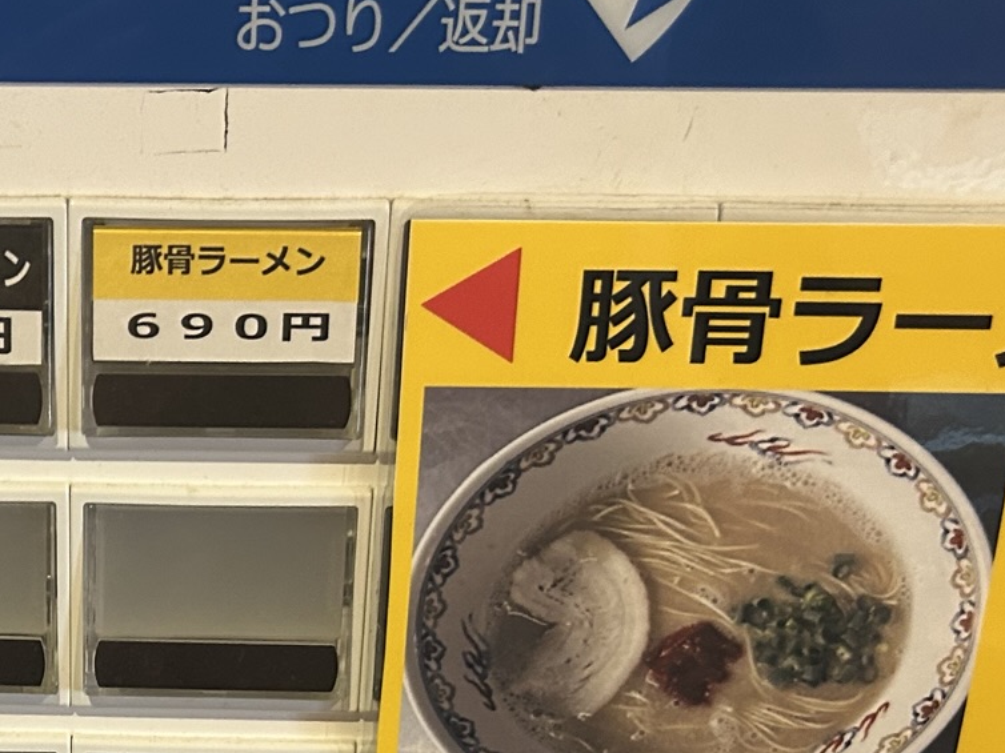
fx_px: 2003
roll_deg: +0.1
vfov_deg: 20.2
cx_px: 107
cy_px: 857
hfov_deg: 27.2
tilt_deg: -25.7
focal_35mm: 69
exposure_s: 1/50
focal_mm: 5.7
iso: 200
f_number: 1.5
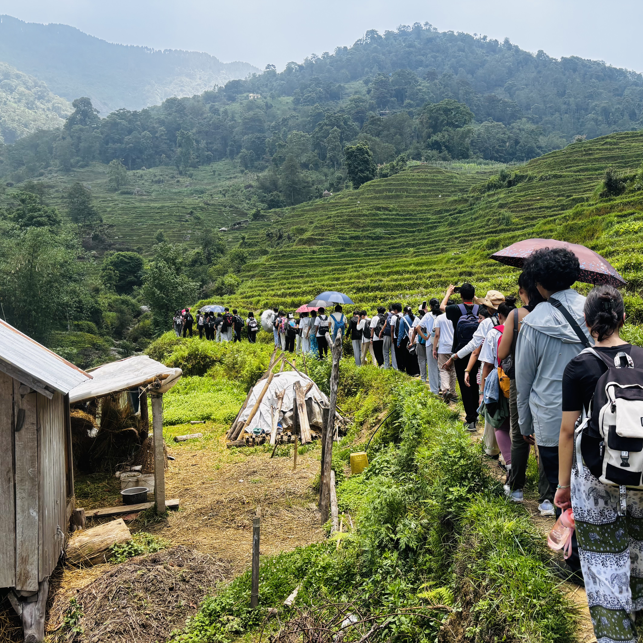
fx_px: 651
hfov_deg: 51.8
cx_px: 414
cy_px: 320
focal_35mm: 31
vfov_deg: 52.5
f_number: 1.6
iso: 50
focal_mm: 5.96
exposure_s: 1/978
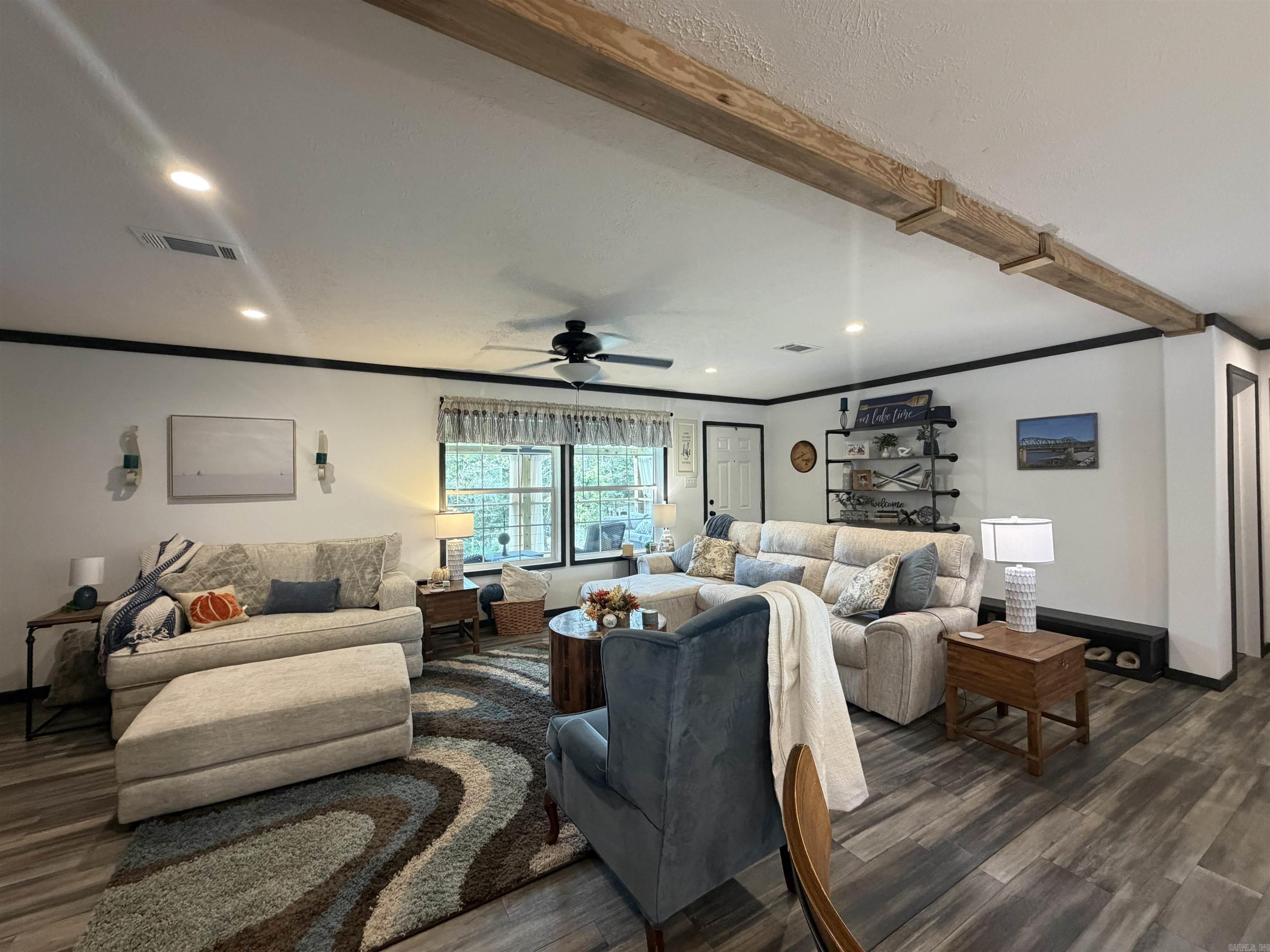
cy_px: 476
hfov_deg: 102.1
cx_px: 635
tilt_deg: -0.2
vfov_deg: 85.7
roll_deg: +0.7
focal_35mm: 14
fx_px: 514
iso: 320
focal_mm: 2.22
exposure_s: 1/60
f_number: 2.2
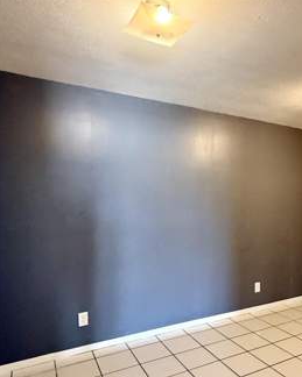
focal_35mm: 27
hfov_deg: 51.2
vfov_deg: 63.7
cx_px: 222
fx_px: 302
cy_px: 219
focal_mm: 2.22
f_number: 2.2
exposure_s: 1/120
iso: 320
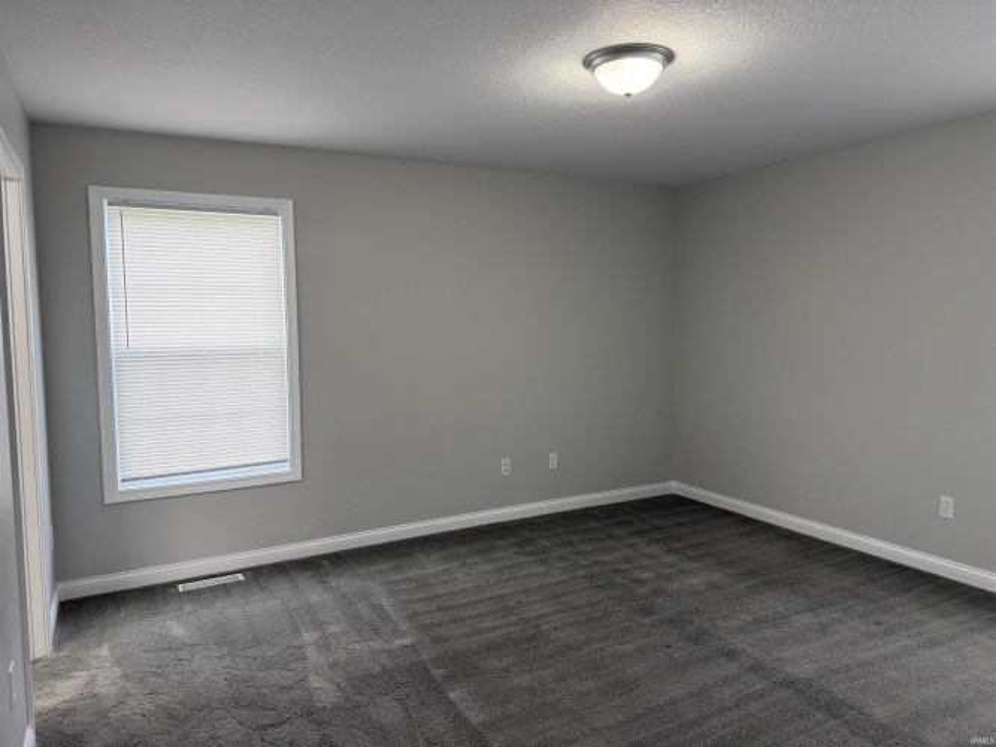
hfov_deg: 71.6
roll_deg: -1.2
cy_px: 374
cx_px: 498
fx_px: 690
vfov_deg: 56.8
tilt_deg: -5.0
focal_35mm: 24
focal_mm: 6.76
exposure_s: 1/120
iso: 160
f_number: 1.78
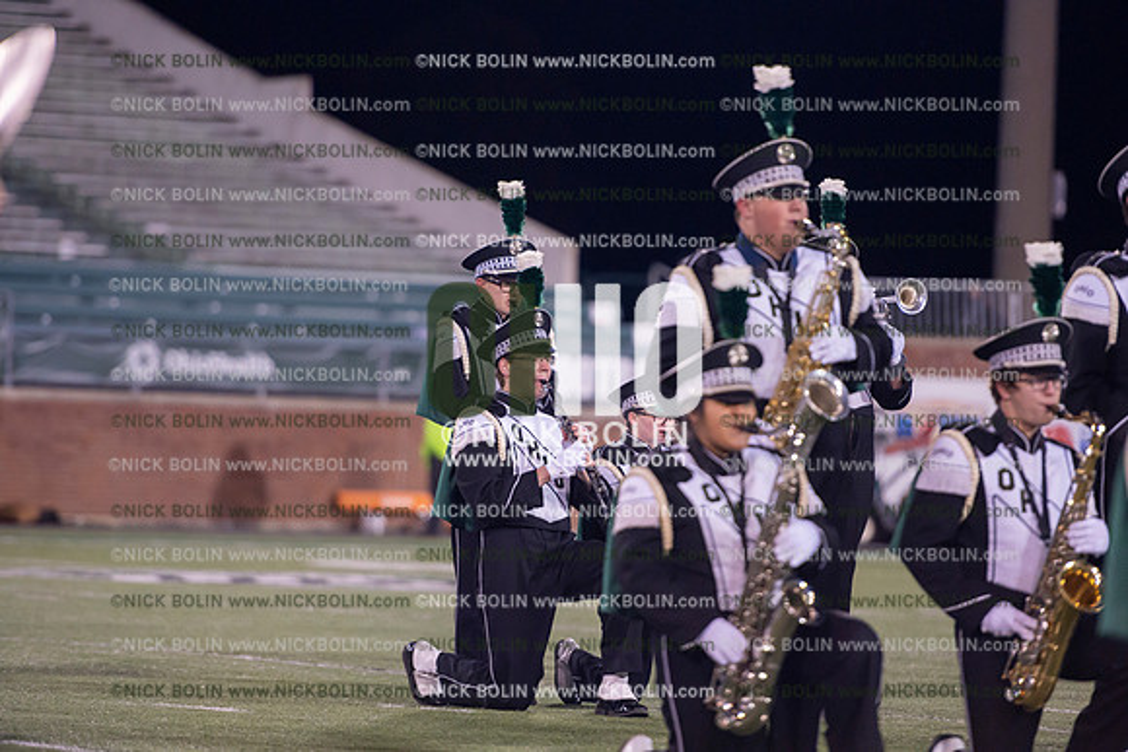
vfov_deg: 6.9
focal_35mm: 200
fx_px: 6268
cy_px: 376
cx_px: 564
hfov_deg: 10.3
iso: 2500
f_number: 2.8
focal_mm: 200
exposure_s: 1/1250
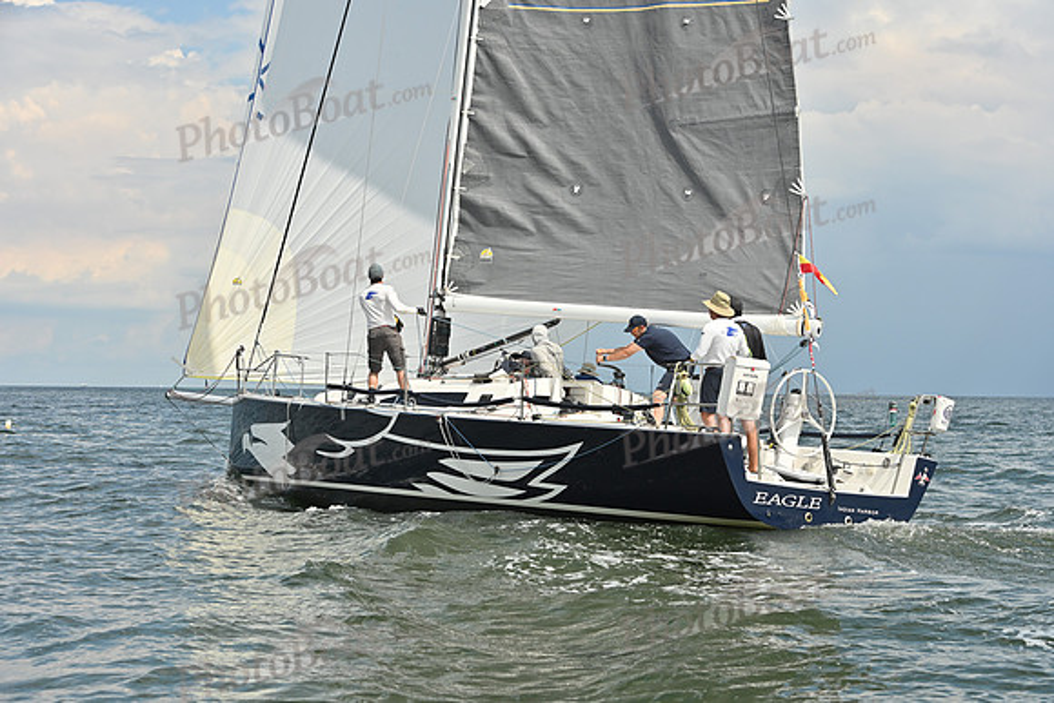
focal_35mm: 70
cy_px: 352
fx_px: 2050
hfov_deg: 28.8
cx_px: 527
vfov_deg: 19.5
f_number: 7.1
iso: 320
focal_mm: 70
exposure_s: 1/1600
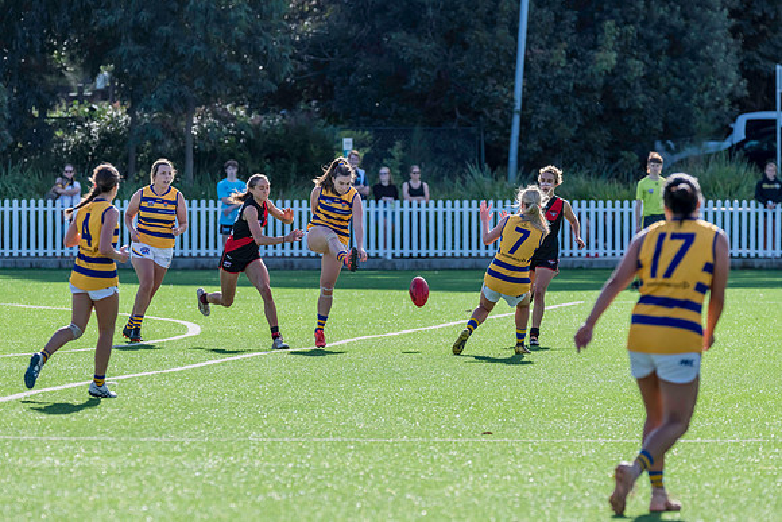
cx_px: 367
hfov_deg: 5.5
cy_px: 277
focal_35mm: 377
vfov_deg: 3.7
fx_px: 8186
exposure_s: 1/1600
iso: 800
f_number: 8
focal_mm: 350
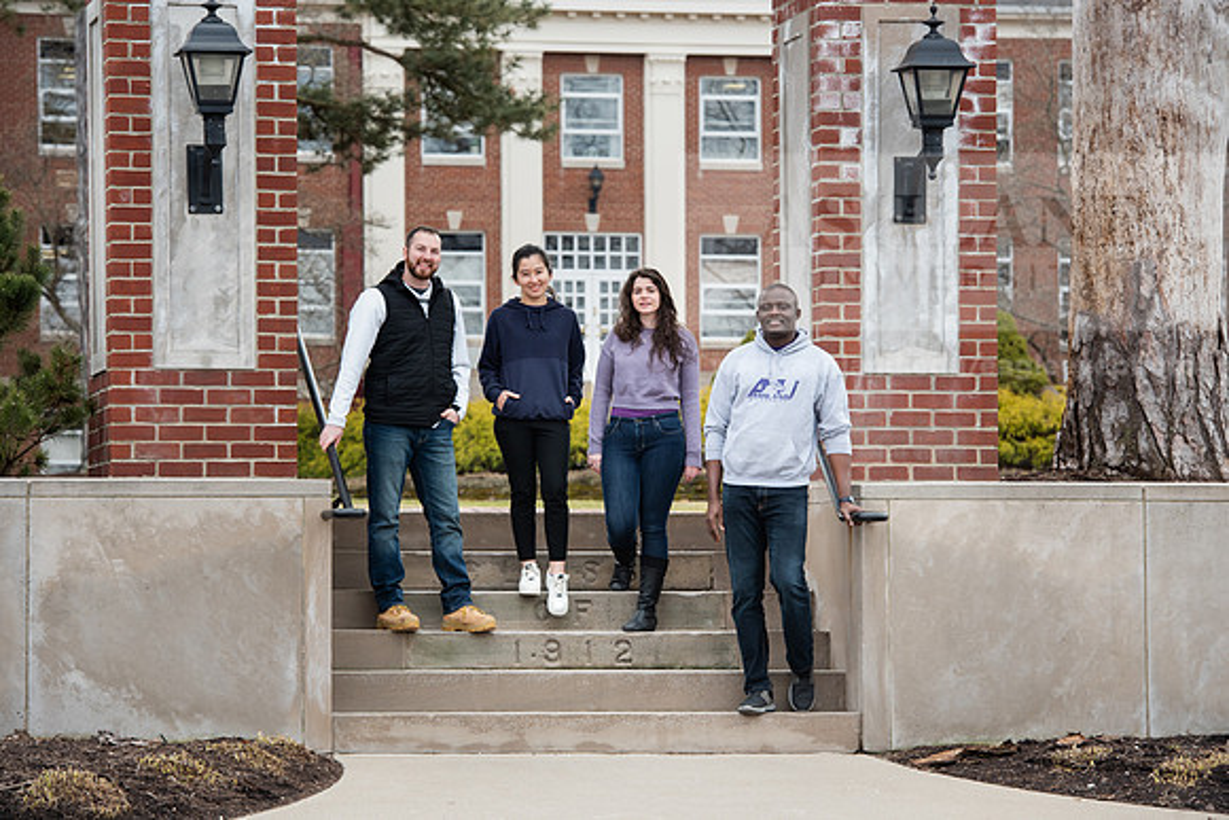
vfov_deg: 9.8
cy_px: 410
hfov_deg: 14.7
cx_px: 614
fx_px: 4780
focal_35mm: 140
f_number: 8
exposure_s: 1/320
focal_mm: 140
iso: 640
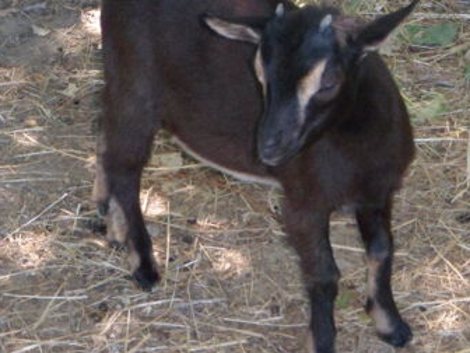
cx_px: 276
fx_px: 2037
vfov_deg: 9.9
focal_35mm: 150
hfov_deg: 13.2
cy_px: 174
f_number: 5.3
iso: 640
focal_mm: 17.7
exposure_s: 1/60
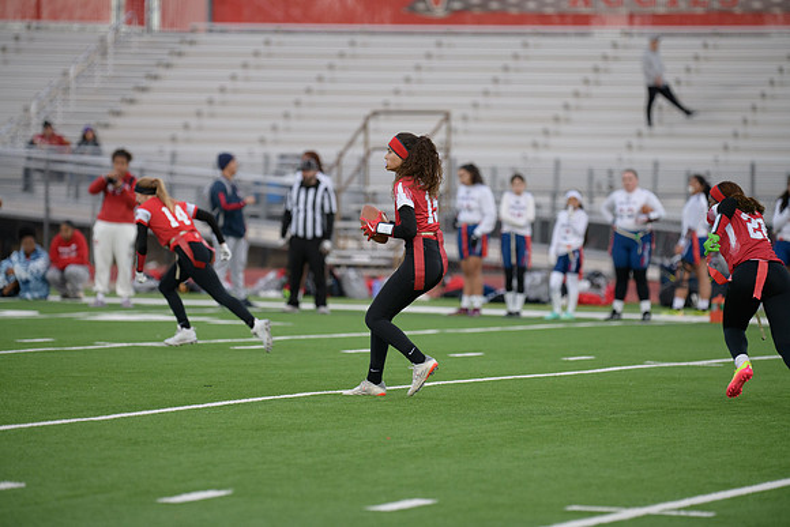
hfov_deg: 9.4
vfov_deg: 6.2
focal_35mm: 220
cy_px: 264
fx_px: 4829
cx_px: 395
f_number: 2.8
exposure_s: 1/1250
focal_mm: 220
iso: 900
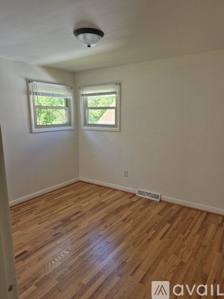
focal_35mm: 23
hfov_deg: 58.9
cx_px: 112
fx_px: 199
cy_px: 150
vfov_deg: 73.9
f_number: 1.8
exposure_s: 1/120
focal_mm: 5.4
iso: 80
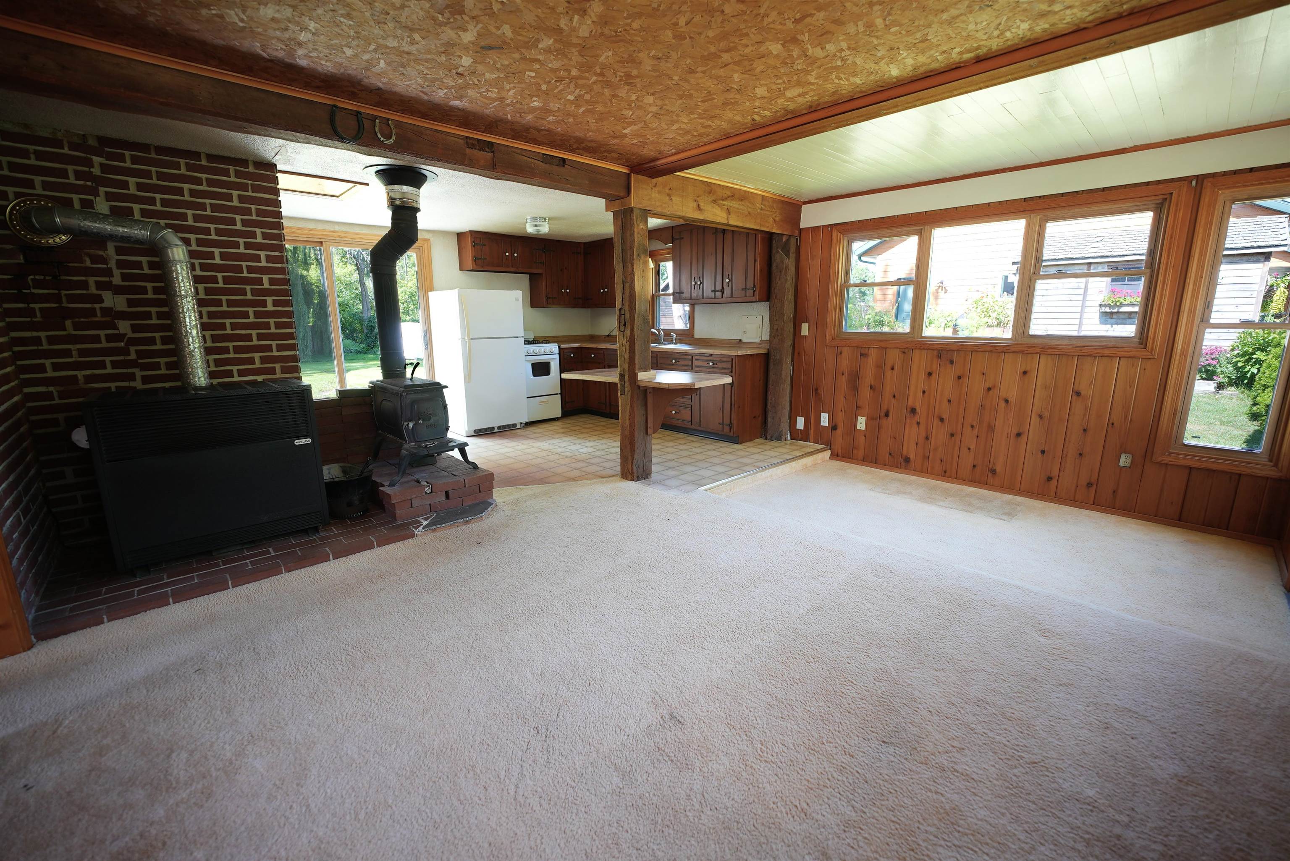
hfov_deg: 104.2
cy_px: 430
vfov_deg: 81.3
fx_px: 502
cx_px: 645
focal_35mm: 14
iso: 250
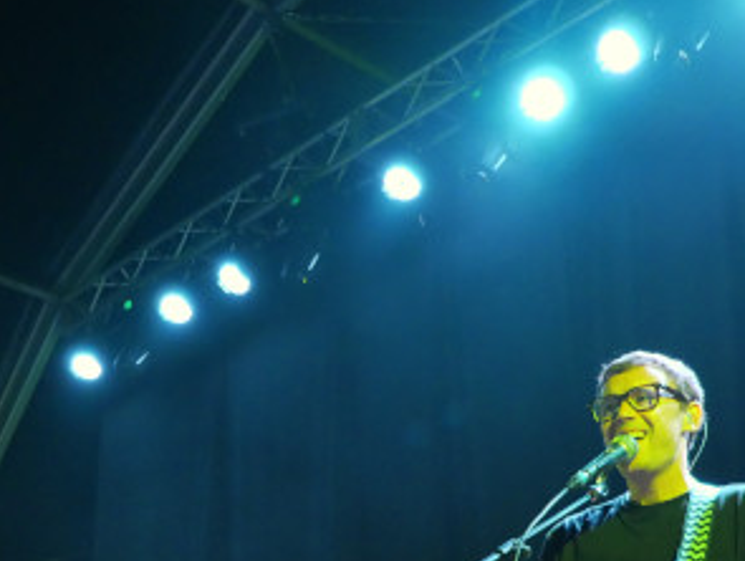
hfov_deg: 29.5
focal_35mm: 65
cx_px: 240
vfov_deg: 21.7
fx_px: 1401
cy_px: 586
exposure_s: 1/40
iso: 3200
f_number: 3.7
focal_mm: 15
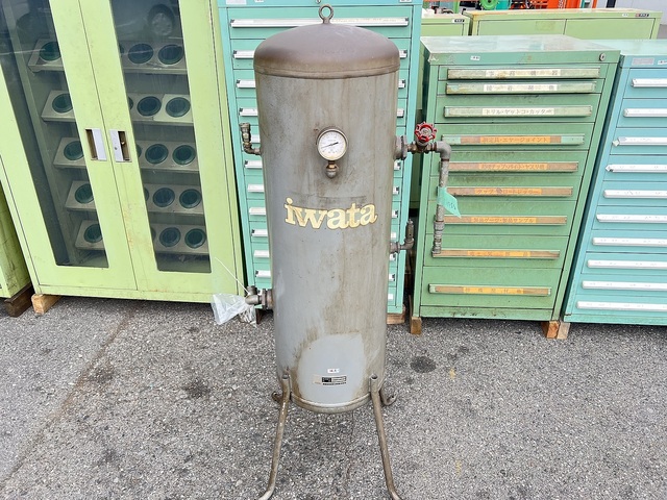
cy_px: 250
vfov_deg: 53.1
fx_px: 501
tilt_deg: -27.7
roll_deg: -0.7
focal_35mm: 26
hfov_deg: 67.3
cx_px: 334
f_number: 1.5
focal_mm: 5.7
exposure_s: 1/235
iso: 50
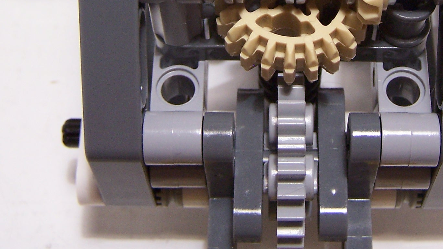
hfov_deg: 27.0
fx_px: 916
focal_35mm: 78
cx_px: 303
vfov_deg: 15.1
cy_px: -31
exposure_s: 1/30
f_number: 2.8
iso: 140
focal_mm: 6.3
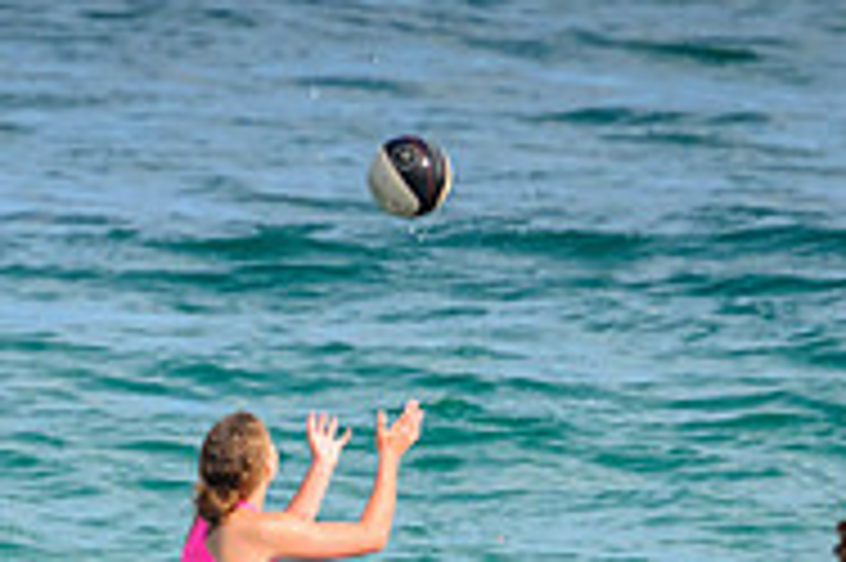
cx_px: 333
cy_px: 717
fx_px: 58040
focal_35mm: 2472
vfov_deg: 0.6
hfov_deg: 0.8
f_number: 11
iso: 1800
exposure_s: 1/2000
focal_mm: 800
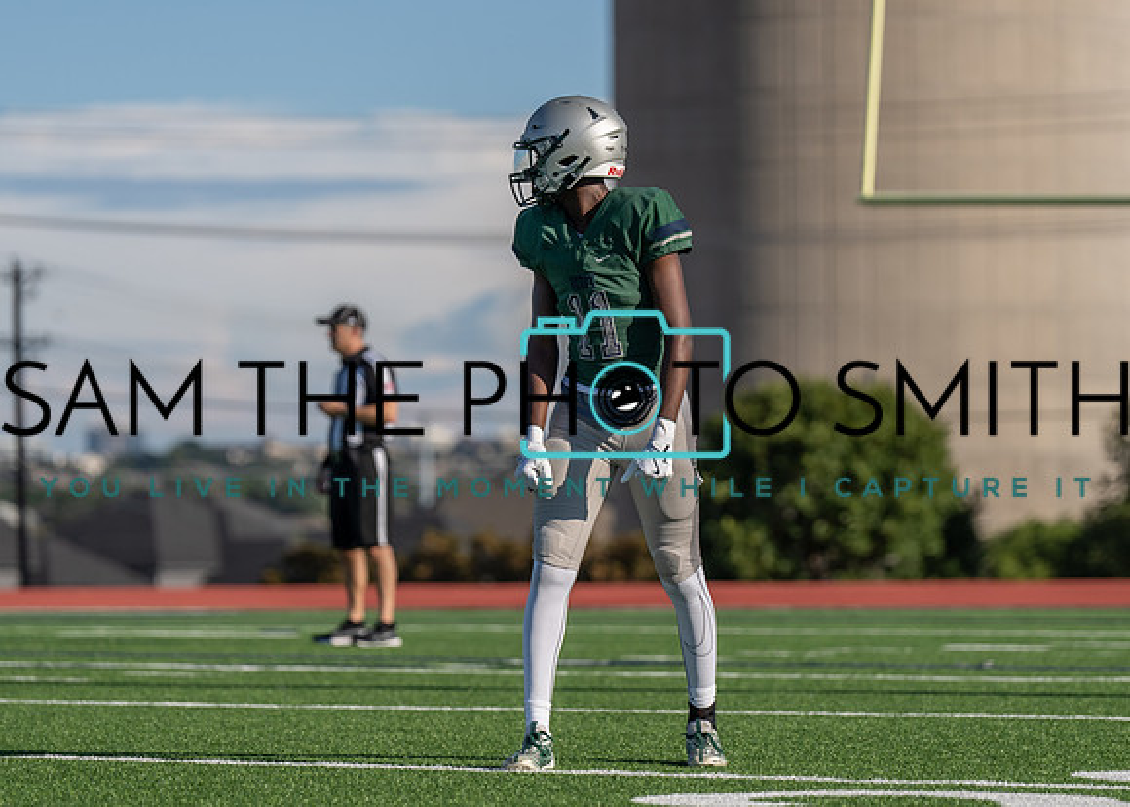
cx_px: 580
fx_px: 6719
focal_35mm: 209
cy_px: 393
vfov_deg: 6.9
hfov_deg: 9.6
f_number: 2.8
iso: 100
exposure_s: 1/2000
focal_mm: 145
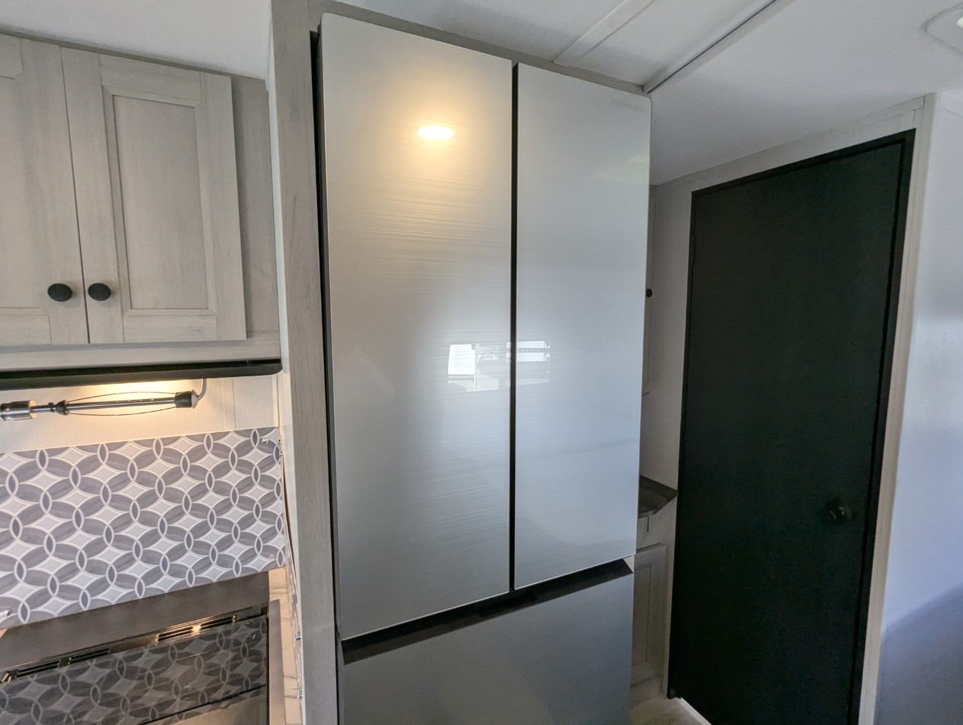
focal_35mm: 16
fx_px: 446
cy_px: 362
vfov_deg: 78.2
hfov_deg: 94.4
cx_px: 482
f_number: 2.2
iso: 178
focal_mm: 2.35
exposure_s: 1/164
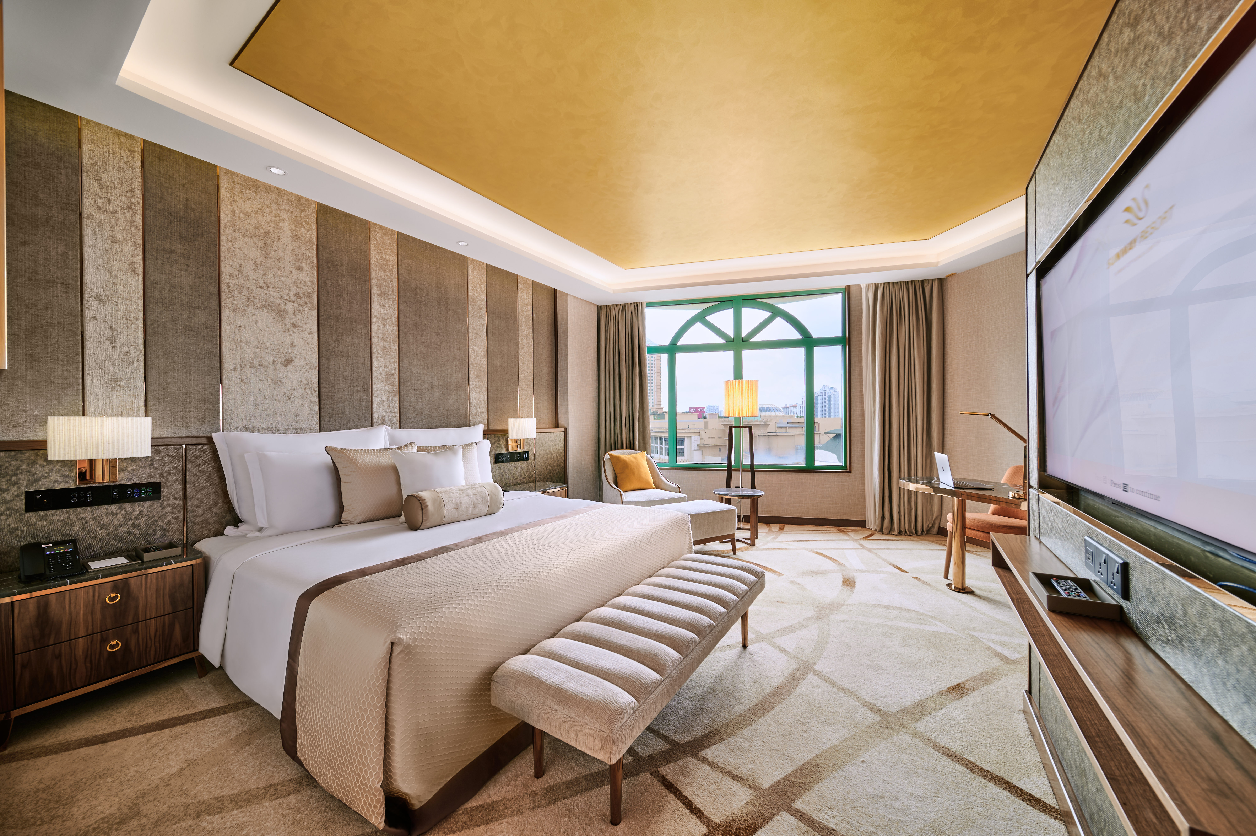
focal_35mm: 13
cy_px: 418
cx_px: 628
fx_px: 453
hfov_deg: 108.4
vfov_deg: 85.3
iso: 125
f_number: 2.8
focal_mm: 13
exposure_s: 1.6
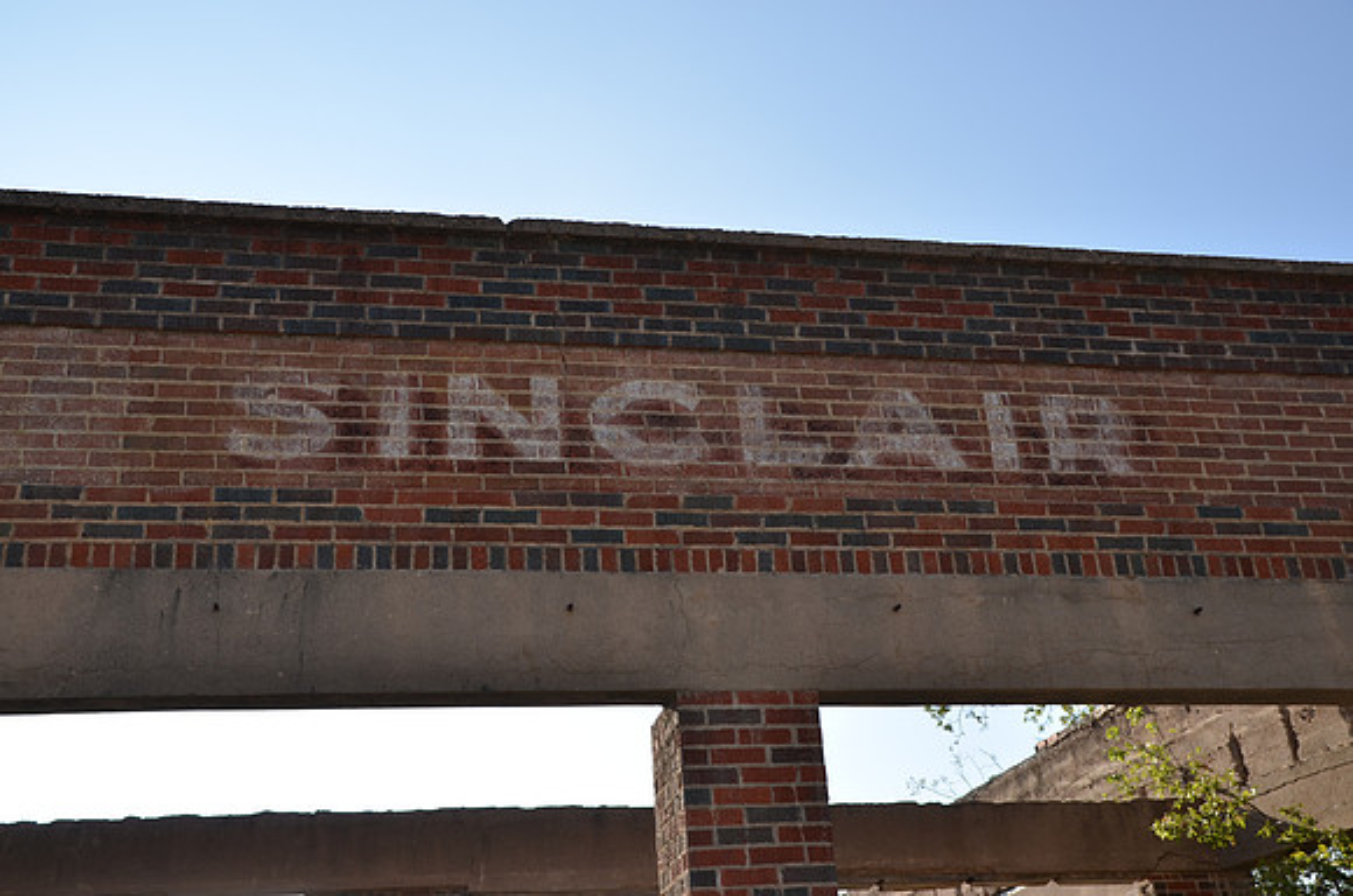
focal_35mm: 39
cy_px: 448
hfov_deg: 49.6
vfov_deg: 34.1
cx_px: 676
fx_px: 1463
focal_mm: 26
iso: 100
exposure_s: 1/250
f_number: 8
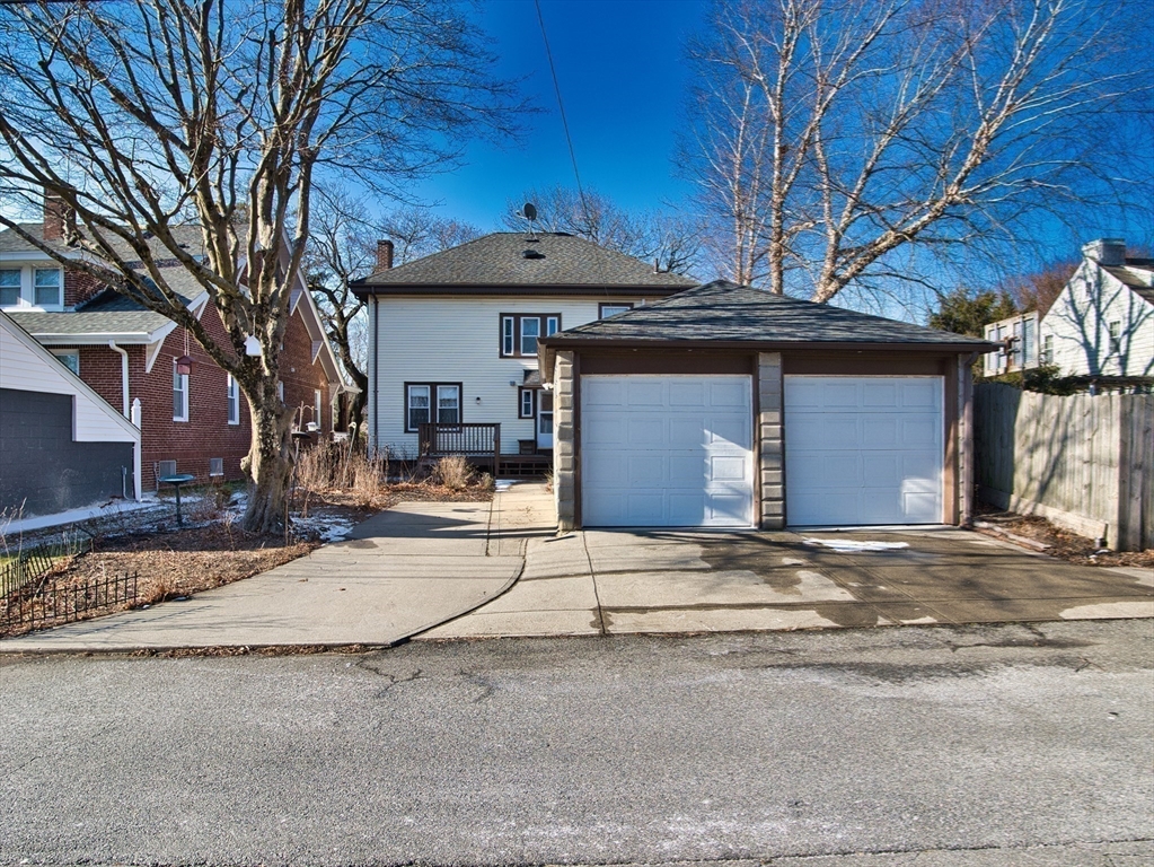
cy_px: 434
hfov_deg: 81.7
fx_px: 667
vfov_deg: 66.0
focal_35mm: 20
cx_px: 577
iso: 100
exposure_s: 1/640
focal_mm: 10
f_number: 4
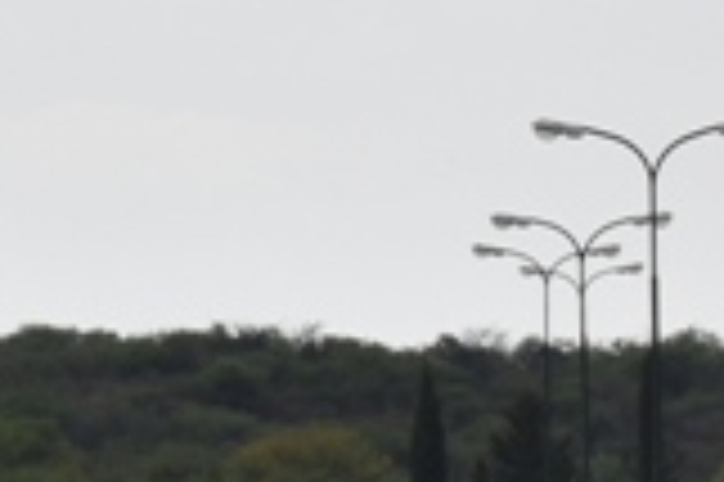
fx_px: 9563
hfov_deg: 4.3
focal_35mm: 476
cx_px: 38
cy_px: 68
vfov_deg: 2.9
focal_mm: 50
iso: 100
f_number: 13
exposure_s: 1/200
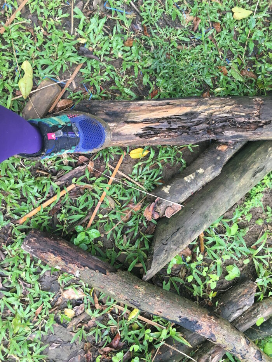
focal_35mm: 29
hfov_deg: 48.2
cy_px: 181
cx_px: 136
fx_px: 304
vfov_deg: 61.7
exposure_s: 1/40
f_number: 2.2
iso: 25
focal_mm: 4.15
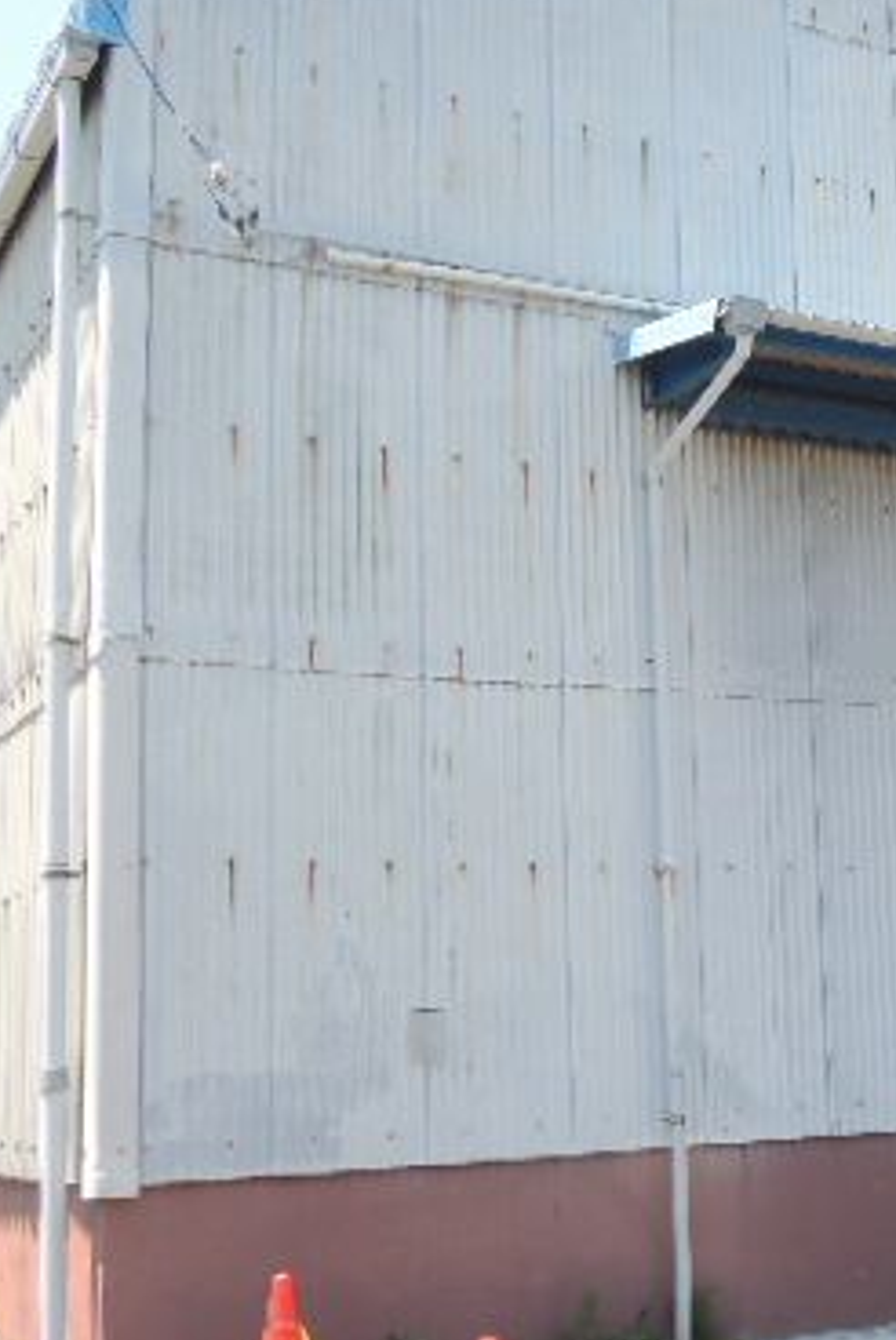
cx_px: 874
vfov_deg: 35.6
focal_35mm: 56
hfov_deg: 23.3
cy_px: 728
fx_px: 2087
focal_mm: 5.5
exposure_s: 1/400
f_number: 3
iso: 100
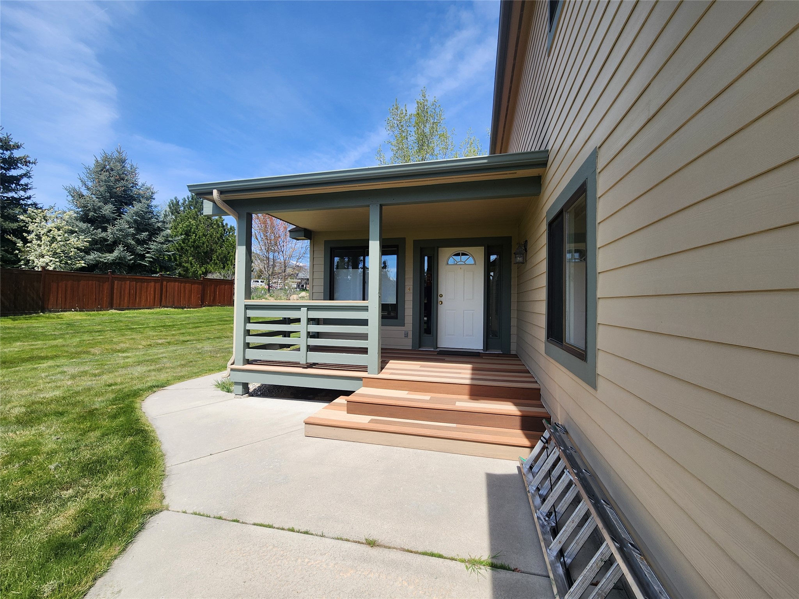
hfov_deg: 106.2
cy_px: 300
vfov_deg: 89.9
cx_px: 400
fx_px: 300
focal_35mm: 13
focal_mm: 2.2
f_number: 2.2
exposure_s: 1/1484
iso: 50
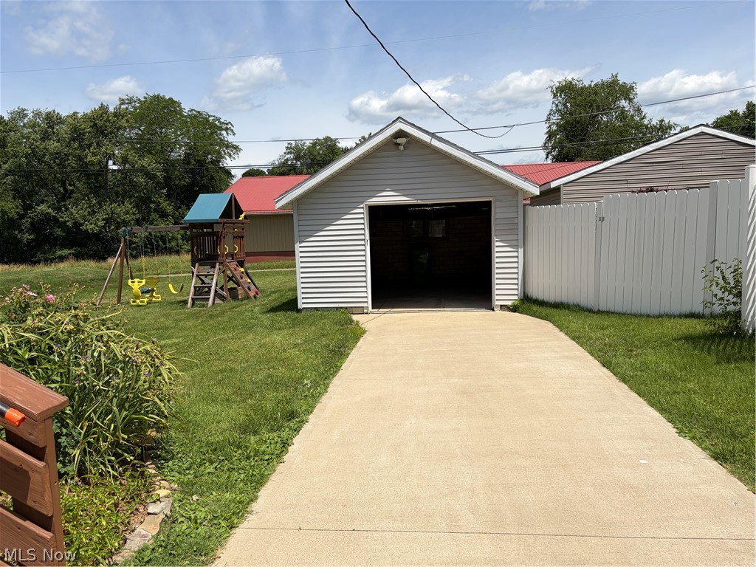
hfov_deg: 67.3
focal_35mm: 26
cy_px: 284
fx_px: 568
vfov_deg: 53.1
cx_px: 378
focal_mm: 5.96
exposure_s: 1/5348
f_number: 1.6
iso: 50
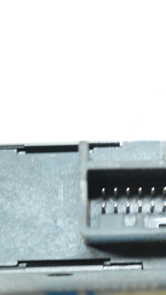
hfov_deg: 9.2
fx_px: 1024
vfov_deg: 16.4
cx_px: 185
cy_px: 147
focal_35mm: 131
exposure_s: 1/60
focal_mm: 55
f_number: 6.3
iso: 6400
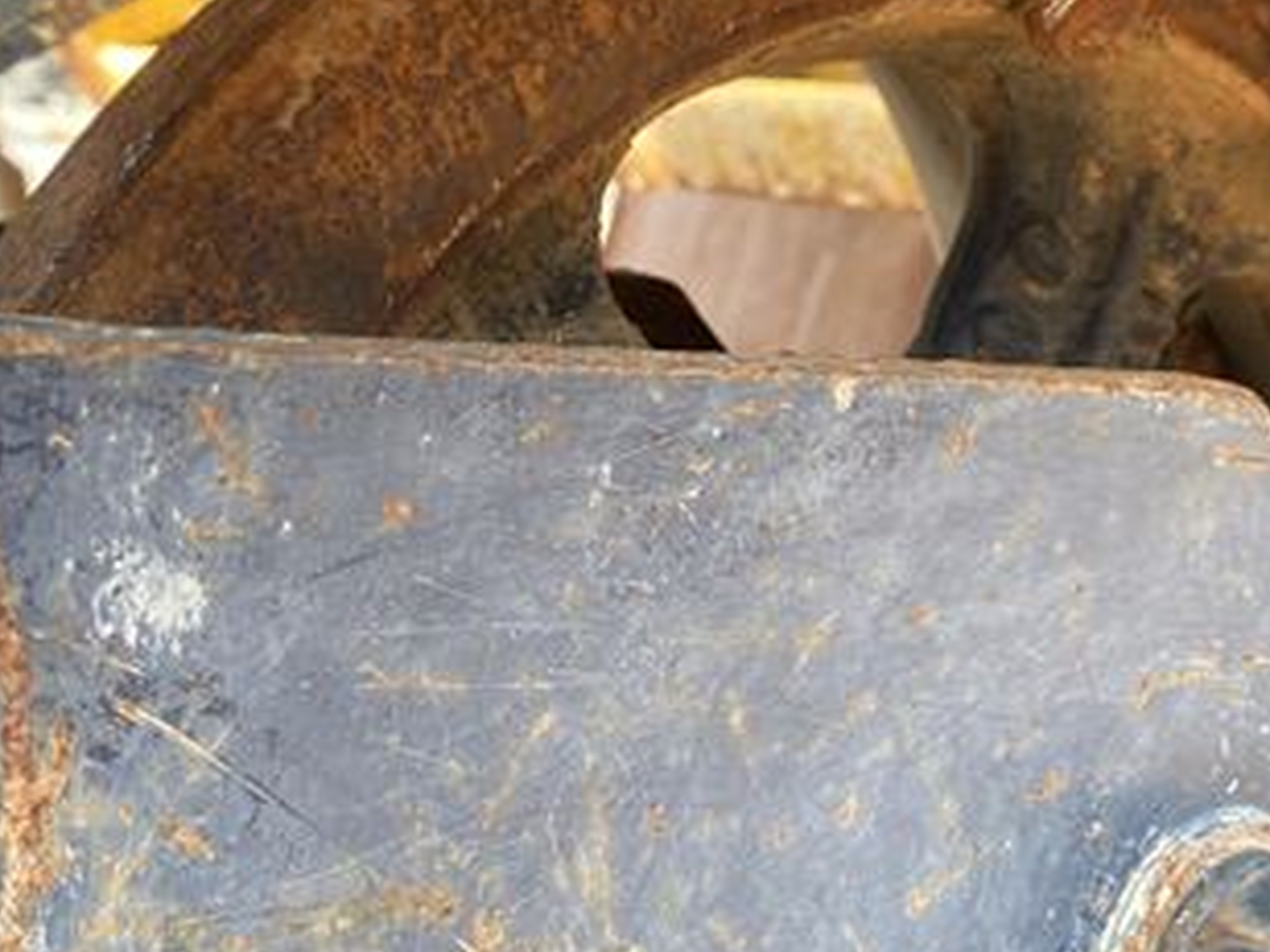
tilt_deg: -5.9
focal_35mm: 54
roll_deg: -7.6
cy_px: 408
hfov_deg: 35.5
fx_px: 1981
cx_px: 713
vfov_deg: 27.0
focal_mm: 4.25
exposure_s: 1/121
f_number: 1.8
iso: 40
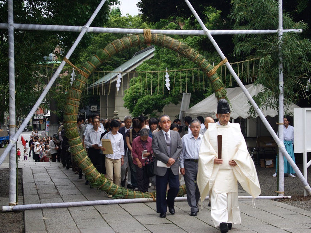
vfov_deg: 20.9
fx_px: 634
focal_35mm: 71
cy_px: 115
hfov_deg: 27.6
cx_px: 162
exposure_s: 1/90
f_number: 5.6
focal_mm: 43
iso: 100
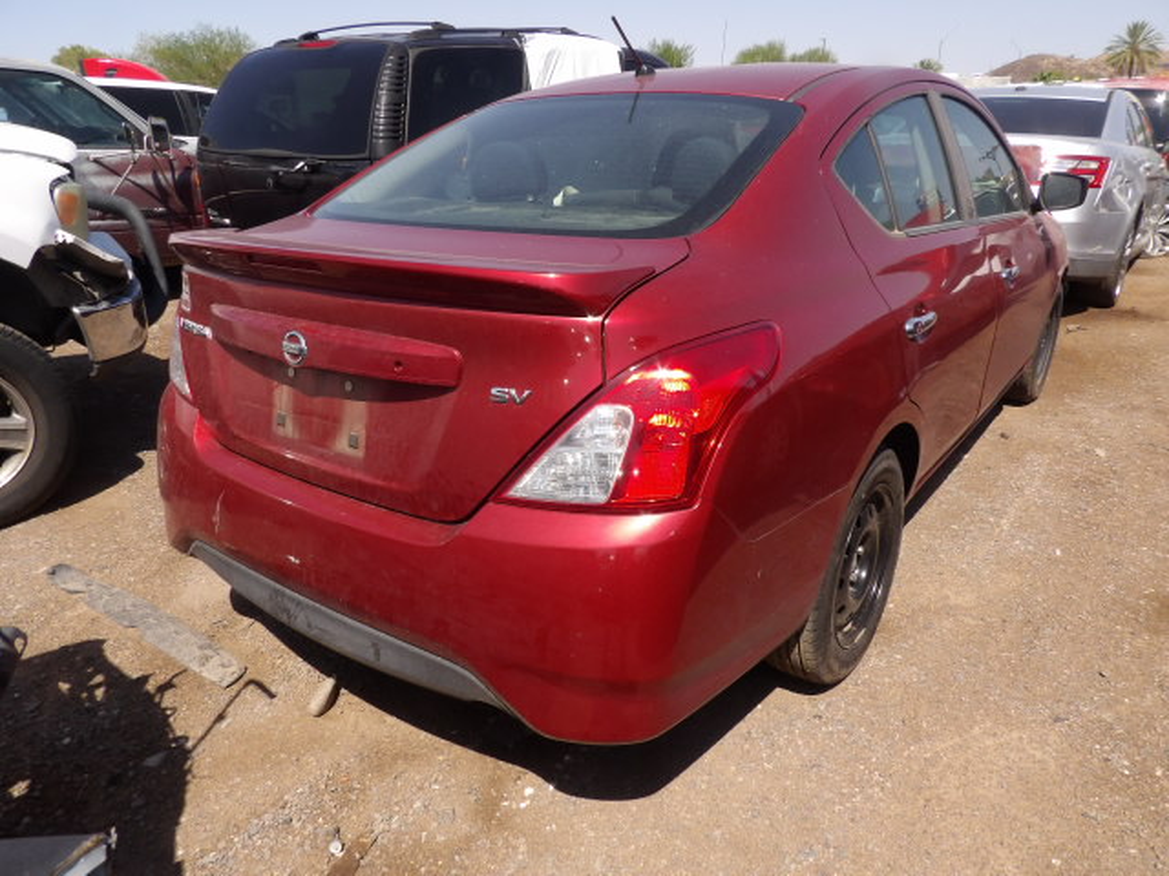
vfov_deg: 56.8
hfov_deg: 71.6
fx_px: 810
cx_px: 584
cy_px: 438
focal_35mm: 24
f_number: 4.6
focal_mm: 4.3
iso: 100
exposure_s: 1/650
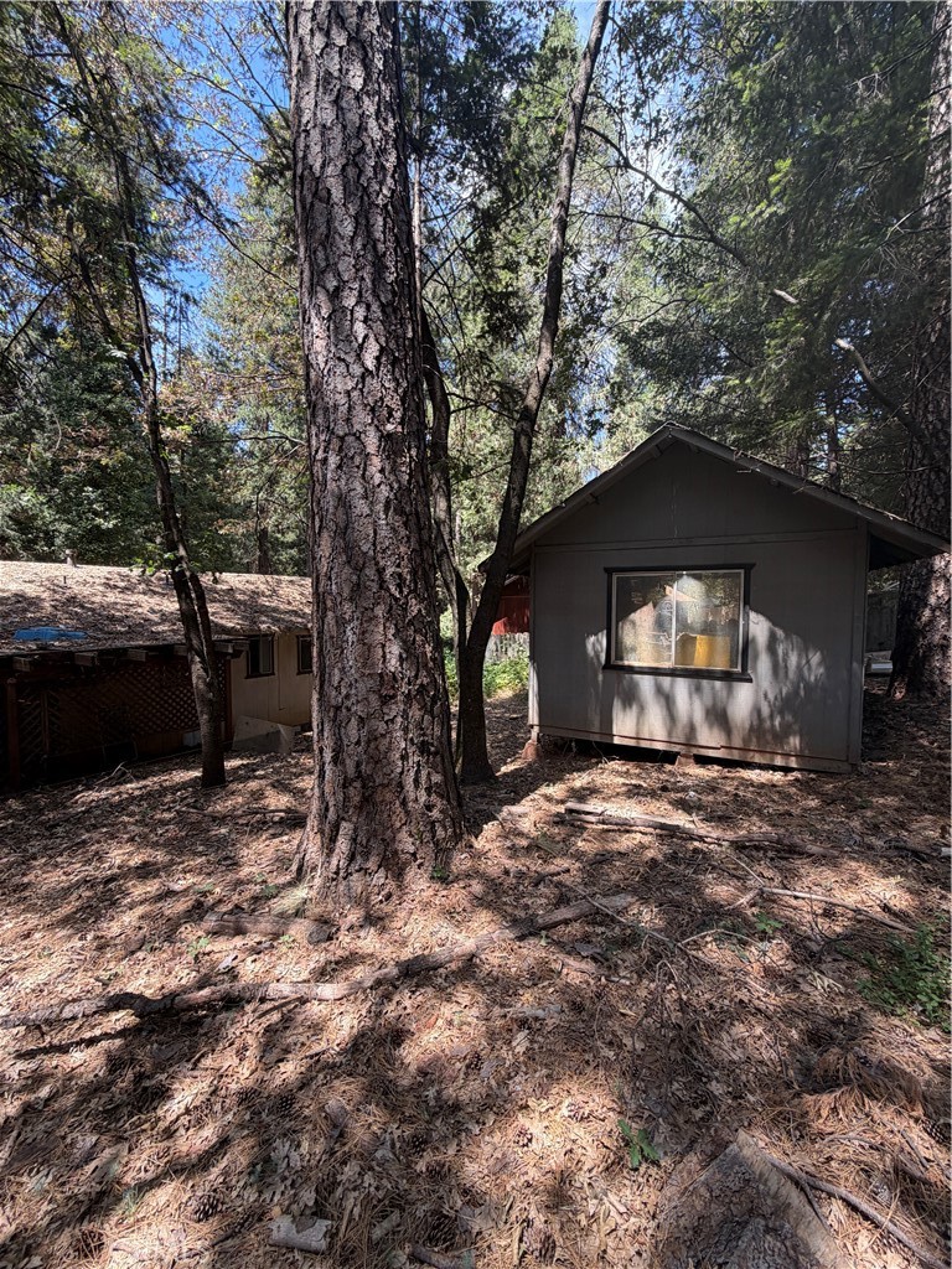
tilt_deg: -2.0
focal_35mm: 14
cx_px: 476
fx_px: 513
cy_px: 634
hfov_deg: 85.7
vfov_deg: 102.1
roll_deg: -0.3
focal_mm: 2.22
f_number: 2.2
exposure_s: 1/122
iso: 40
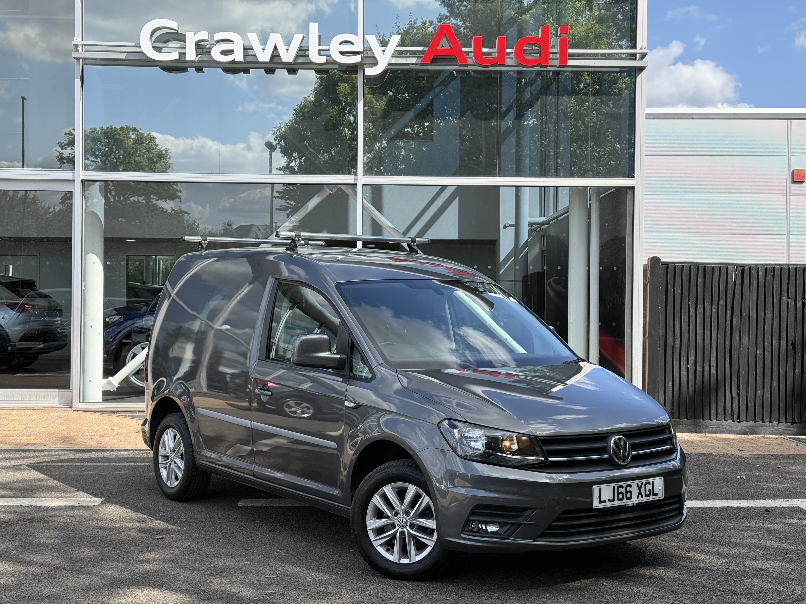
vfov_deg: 30.3
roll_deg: +0.5
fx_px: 1118
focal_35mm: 48
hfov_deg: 39.7
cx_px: 403
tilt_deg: +1.6
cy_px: 302
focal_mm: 6.76
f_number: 1.78
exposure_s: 1/1980
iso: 64
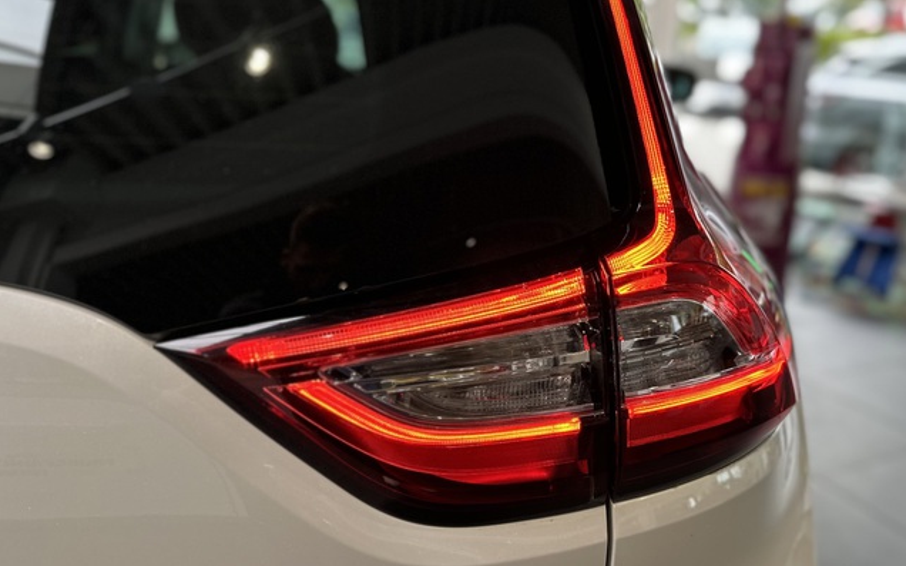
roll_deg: -0.4
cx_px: 521
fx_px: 790
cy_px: 267
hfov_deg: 59.4
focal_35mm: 32
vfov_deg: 39.4
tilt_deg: -14.3
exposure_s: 1/145
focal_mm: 6.86
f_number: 1.78
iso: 64
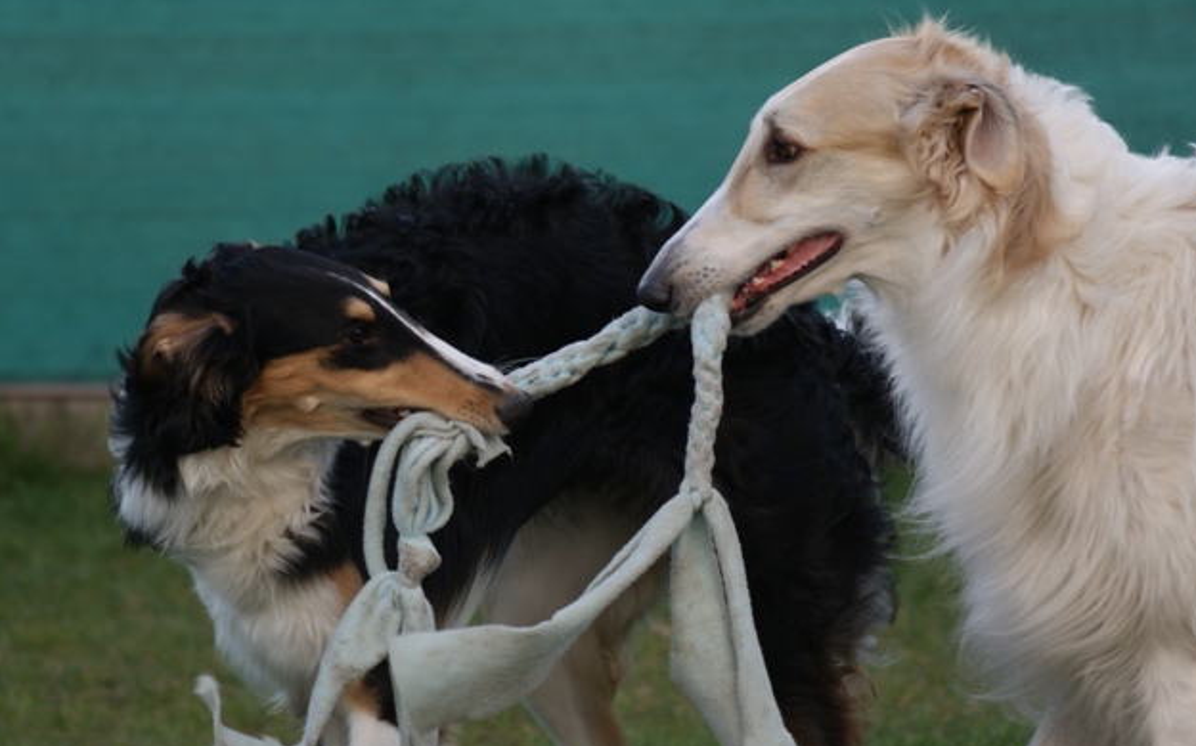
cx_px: 610
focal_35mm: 235
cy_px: 355
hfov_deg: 8.9
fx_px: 7656
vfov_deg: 5.6
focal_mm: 150
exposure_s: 1/250
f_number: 4.5
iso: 160
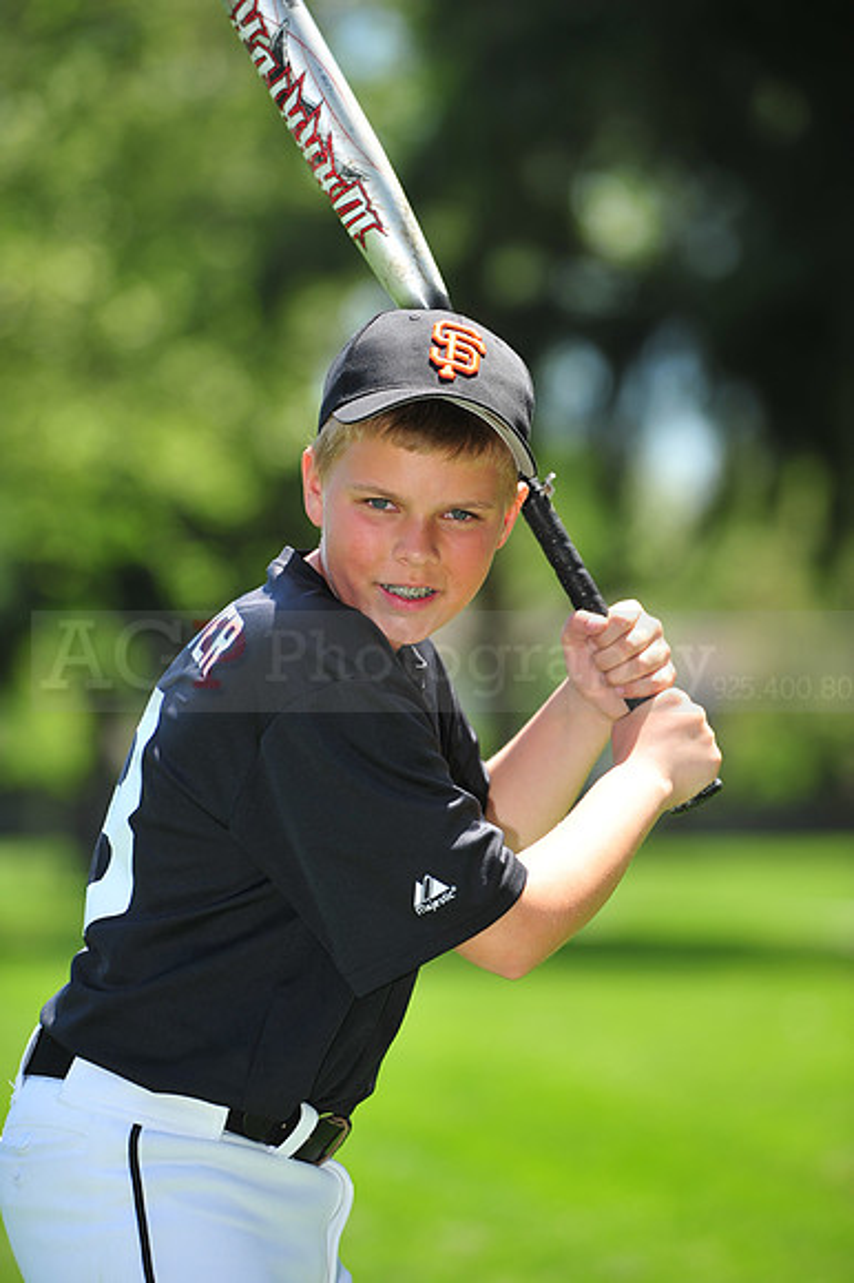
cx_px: 427
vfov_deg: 10.3
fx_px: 7125
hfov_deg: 6.9
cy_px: 642
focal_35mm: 200
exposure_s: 1/800
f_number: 4.5
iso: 200
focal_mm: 200
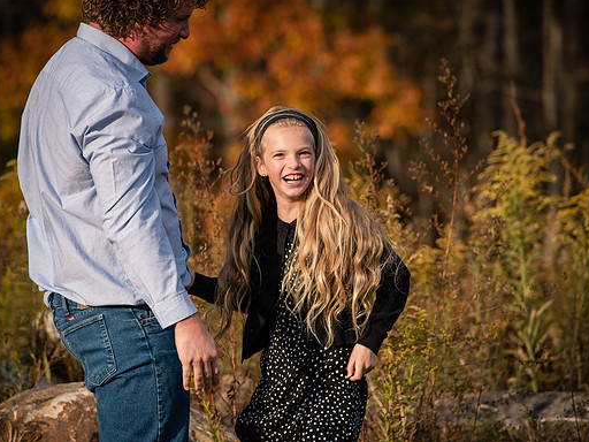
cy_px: 220
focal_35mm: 218
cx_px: 290
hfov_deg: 9.1
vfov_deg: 6.8
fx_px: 3709
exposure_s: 1/2500
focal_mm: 200
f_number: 5
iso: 800
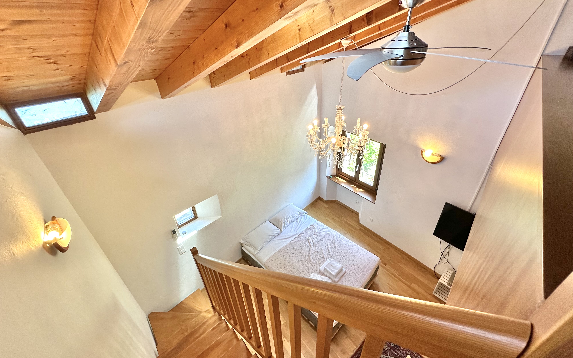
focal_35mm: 15
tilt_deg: -30.3
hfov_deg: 101.5
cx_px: 287
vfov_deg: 74.7
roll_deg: +3.3
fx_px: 234
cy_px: 169
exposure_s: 1/100
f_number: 2.2
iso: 125
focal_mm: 2.22
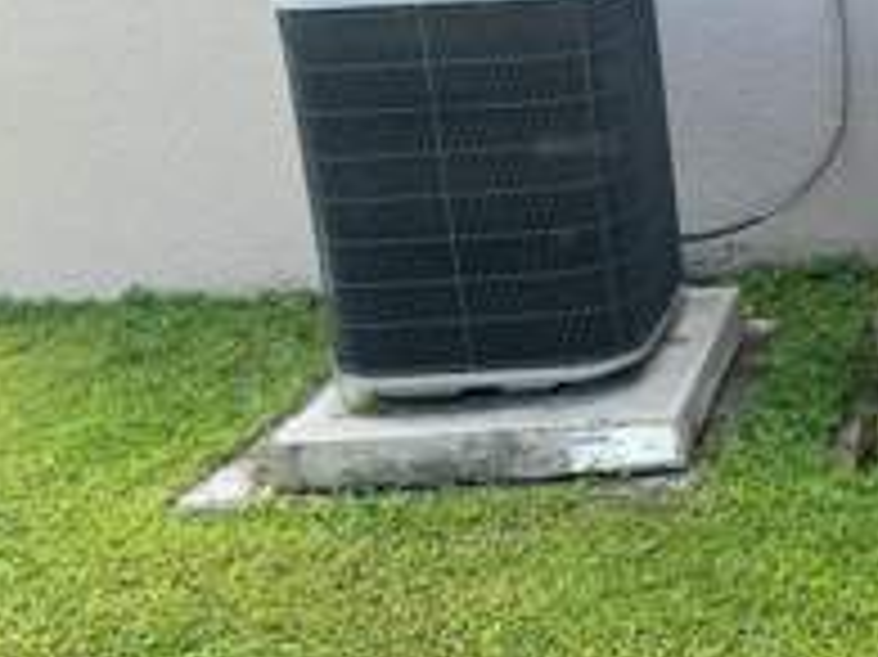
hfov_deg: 29.6
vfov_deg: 24.4
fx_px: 1496
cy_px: 144
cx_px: 955
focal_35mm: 59
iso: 80
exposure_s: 1/633
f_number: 1.78
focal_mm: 6.76
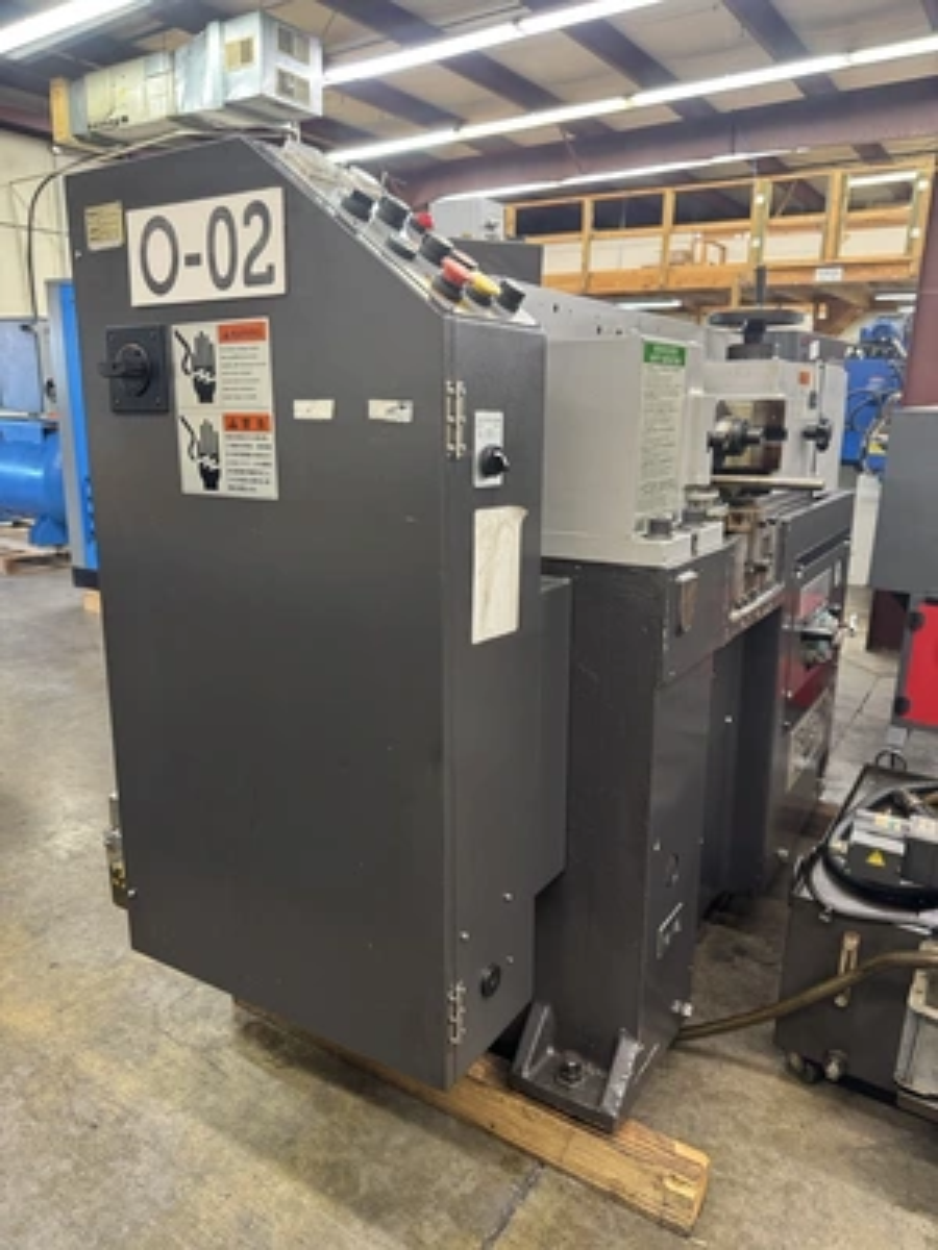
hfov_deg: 56.8
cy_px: 625
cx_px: 469
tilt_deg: -15.1
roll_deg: -0.5
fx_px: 867
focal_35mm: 24
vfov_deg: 71.6
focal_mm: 6.76
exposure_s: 1/60
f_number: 1.78
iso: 250
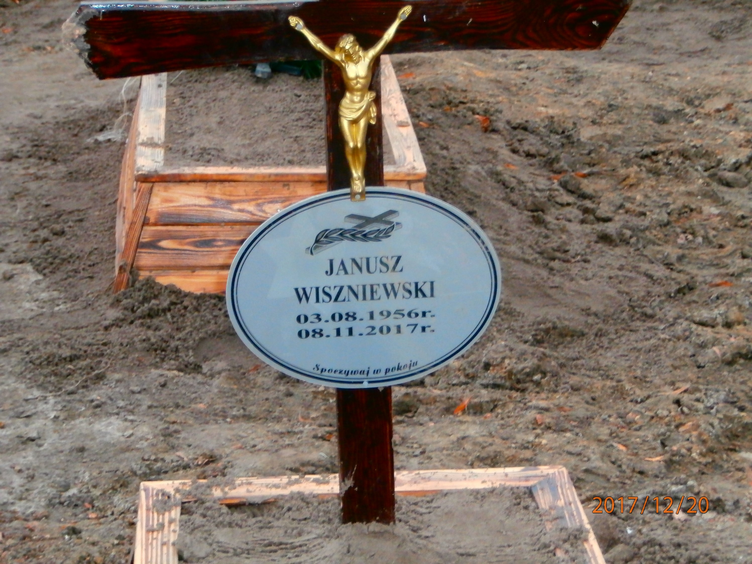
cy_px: 282
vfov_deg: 13.5
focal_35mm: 110
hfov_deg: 17.9
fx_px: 2390
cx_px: 376
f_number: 5.4
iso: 500
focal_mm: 19.54
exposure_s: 1/50
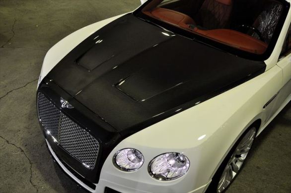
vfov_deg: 39.9
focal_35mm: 33
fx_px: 266
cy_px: 96
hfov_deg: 57.3
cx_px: 146
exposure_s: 1/30
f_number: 5.6
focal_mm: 22
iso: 400
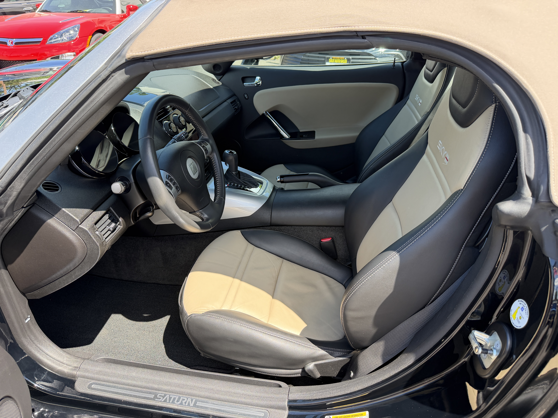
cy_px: 209
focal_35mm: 24
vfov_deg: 56.8
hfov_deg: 71.6
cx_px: 279
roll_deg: -1.6
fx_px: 387
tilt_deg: -28.2
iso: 100
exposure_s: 1/567
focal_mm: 6.76
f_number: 1.78
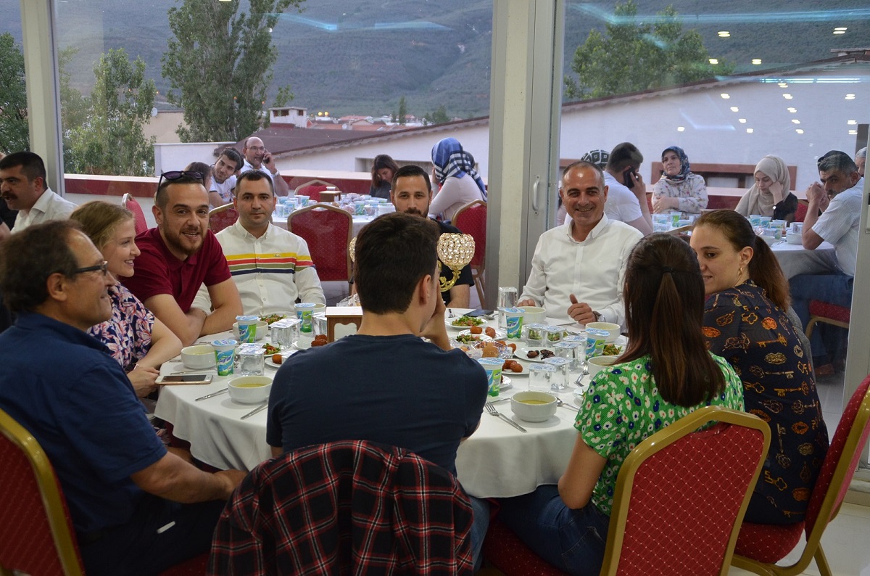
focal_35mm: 38
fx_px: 904
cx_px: 435
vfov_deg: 35.3
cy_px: 288
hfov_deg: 51.4
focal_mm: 25
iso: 800
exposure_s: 1/50
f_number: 3.8
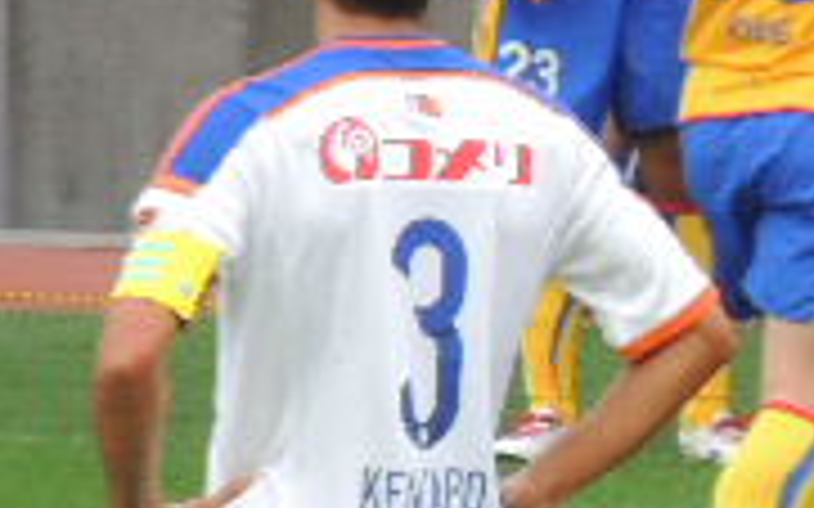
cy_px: 112
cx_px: 1183
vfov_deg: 0.5
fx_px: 58193
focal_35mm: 2624
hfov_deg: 0.8
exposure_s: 1/320
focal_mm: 124.8
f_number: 5
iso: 800
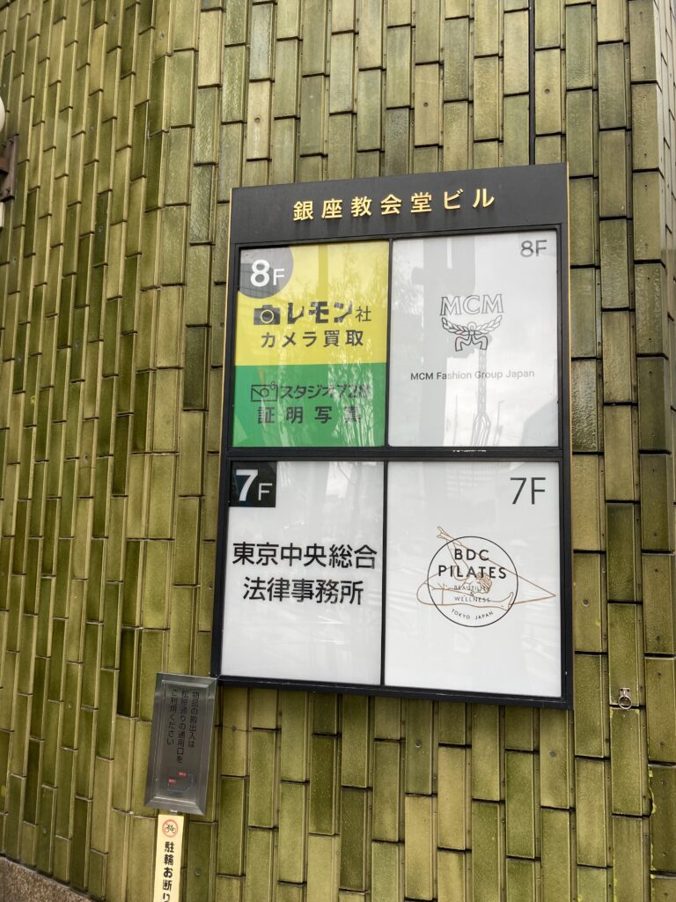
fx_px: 729
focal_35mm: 28
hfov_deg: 49.7
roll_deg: -0.7
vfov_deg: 63.4
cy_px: 451
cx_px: 338
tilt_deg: +7.4
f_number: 1.8
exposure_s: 1/100
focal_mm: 3.99
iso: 25
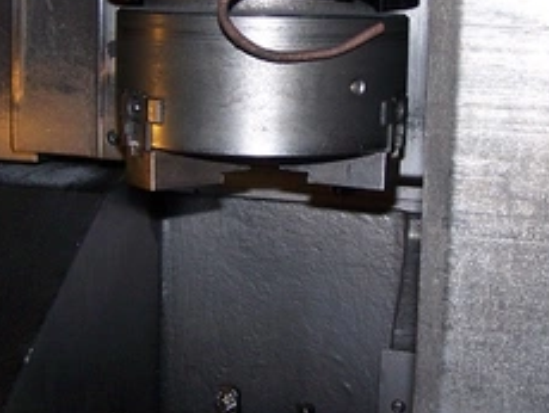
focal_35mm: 66
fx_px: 1048
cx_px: 298
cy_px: 110
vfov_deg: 22.1
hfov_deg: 29.3
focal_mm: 6.3
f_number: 2.8
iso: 140
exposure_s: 1/60
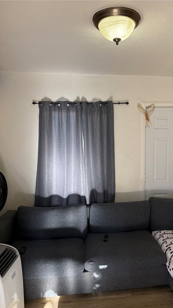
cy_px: 159
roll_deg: -1.1
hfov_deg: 42.2
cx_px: 118
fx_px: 220
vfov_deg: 69.8
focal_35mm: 27
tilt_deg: -5.6
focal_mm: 6.76
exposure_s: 1/72
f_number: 1.78
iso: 200
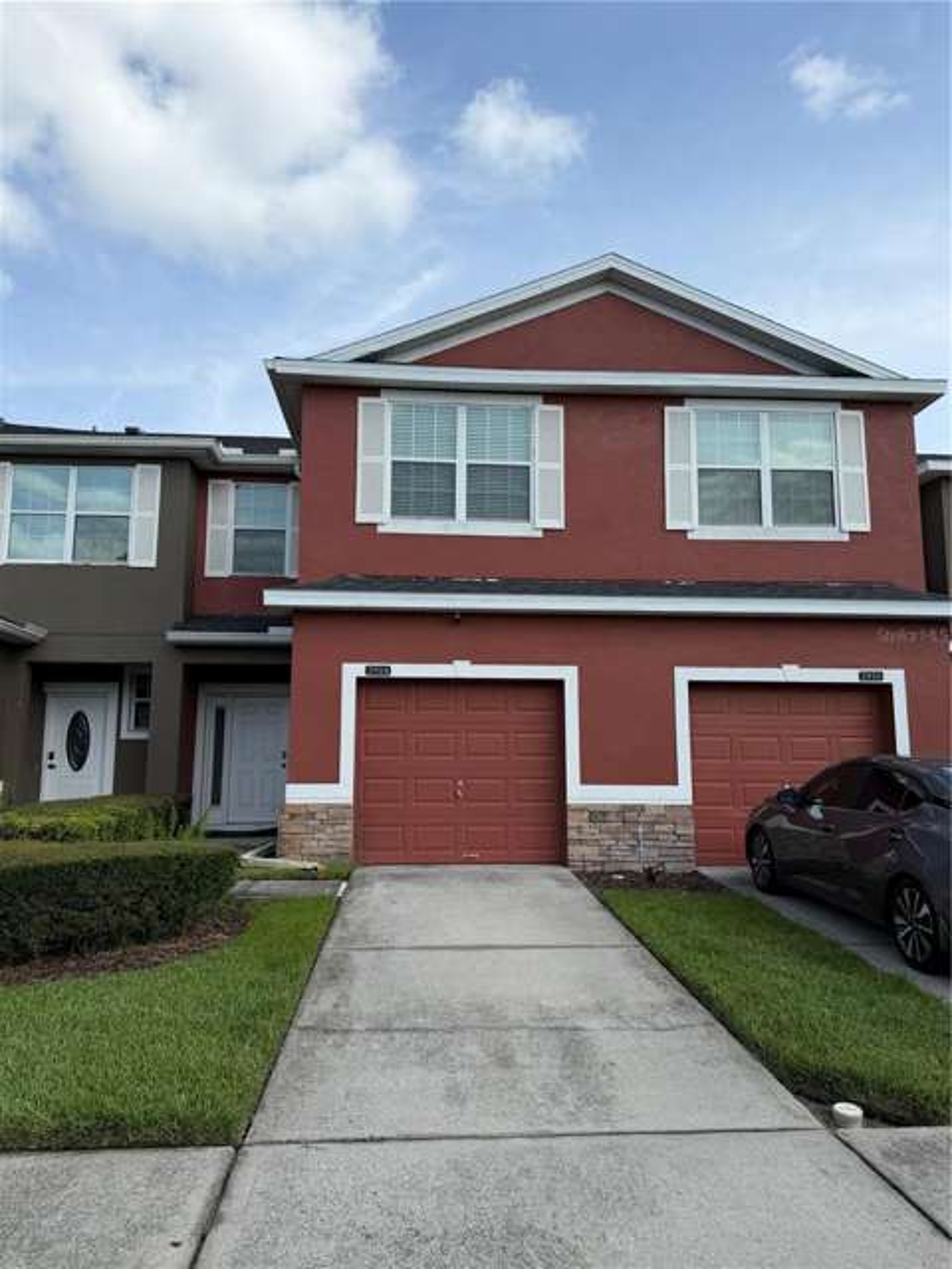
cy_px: 634
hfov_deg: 56.8
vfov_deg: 71.6
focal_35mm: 24
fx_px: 880
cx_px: 476
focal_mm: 6.76
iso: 80
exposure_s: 1/4167
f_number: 1.78
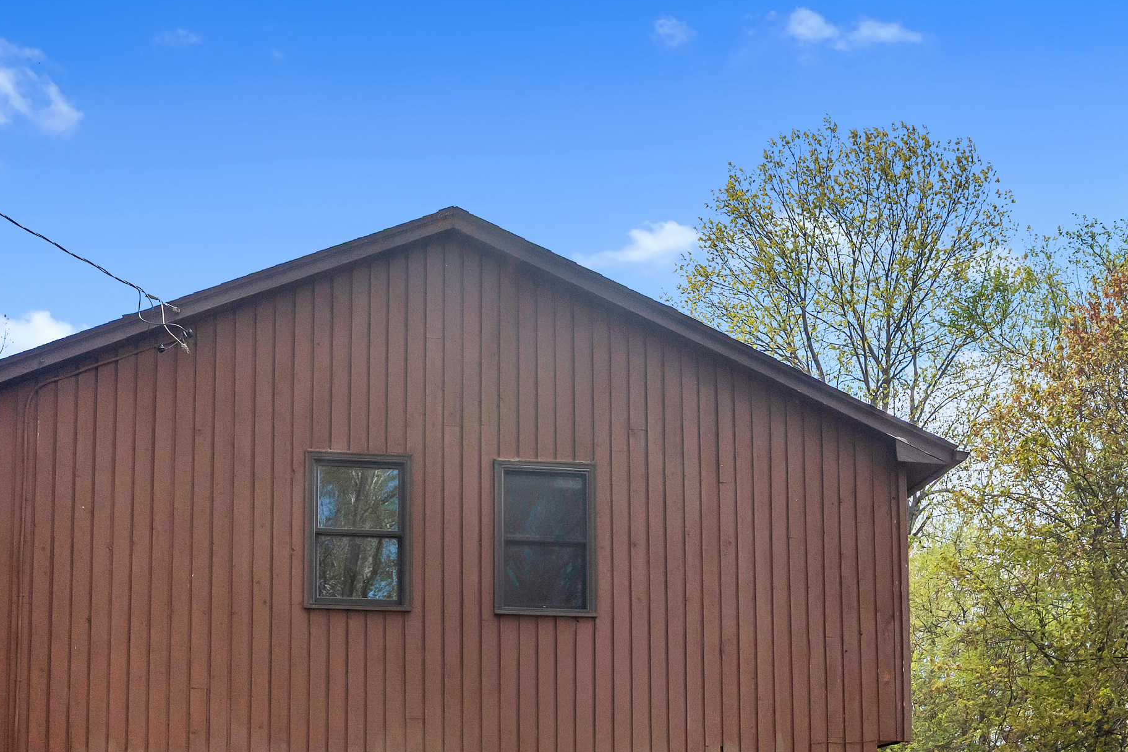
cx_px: 451
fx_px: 1045
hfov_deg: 56.3
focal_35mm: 33
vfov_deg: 37.9
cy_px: 620
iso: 1250
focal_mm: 19.8
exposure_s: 1/1000
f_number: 7.1
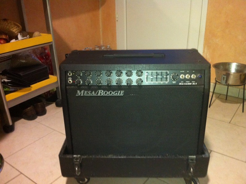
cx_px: 123
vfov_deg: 40.6
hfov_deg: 52.7
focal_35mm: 35
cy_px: 92
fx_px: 248
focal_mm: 3.85
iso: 400
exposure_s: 1/17
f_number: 2.8
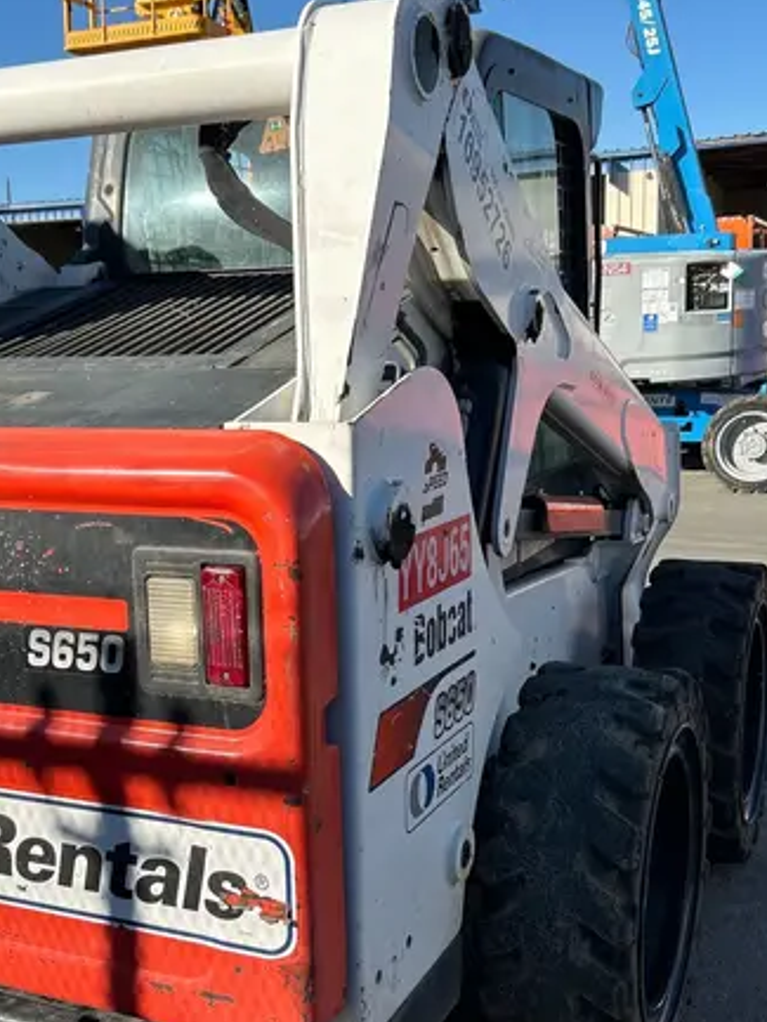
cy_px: 575
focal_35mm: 44
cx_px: 288
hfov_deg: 32.7
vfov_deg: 42.9
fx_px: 1299
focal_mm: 5.7
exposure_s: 1/3356
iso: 50
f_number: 1.5
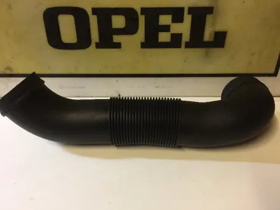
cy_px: 105
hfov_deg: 60.0
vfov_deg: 46.8
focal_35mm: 30
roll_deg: -2.8
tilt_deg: -38.9
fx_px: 243
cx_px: 142
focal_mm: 4.15
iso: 250
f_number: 2.2
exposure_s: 1/20
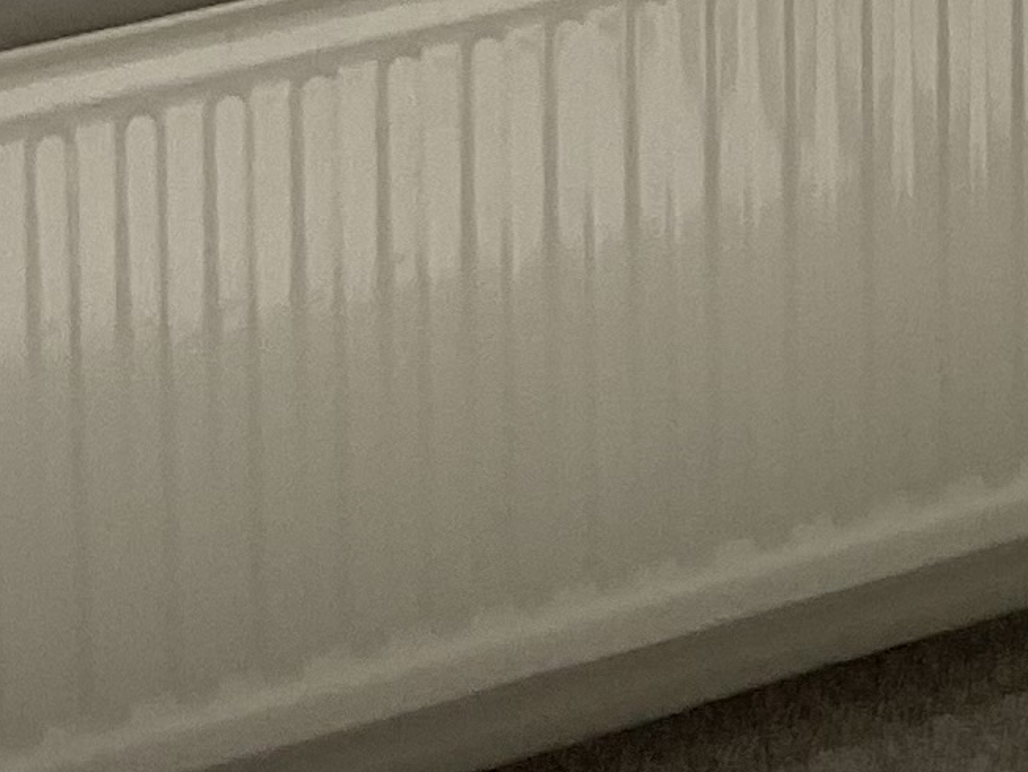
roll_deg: -0.1
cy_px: -1561
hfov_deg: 10.6
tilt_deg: -4.9
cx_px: 1552
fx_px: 5317
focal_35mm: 179
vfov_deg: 7.3
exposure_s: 1/593
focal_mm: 3
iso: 16
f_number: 1.8
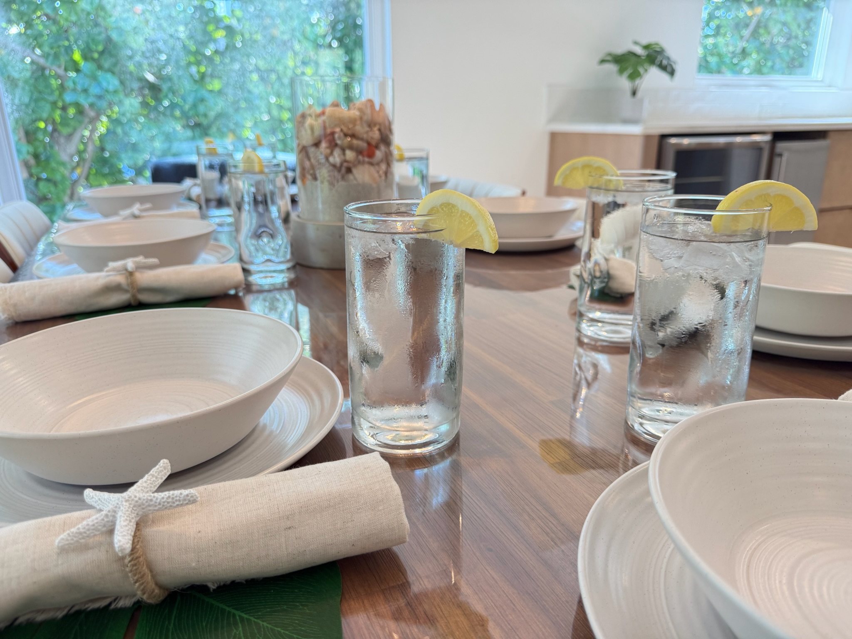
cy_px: 320
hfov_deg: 71.6
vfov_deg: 56.8
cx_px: 426
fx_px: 591
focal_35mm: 24
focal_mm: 6.76
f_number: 1.78
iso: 200
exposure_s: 1/192
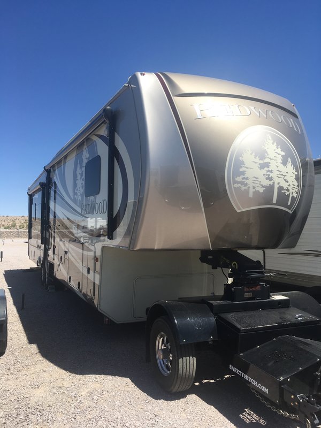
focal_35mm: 29
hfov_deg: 48.2
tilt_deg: +2.4
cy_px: 214
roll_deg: +1.2
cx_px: 160
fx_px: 359
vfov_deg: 61.7
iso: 25
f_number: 2.2
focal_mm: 4.15
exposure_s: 1/1672
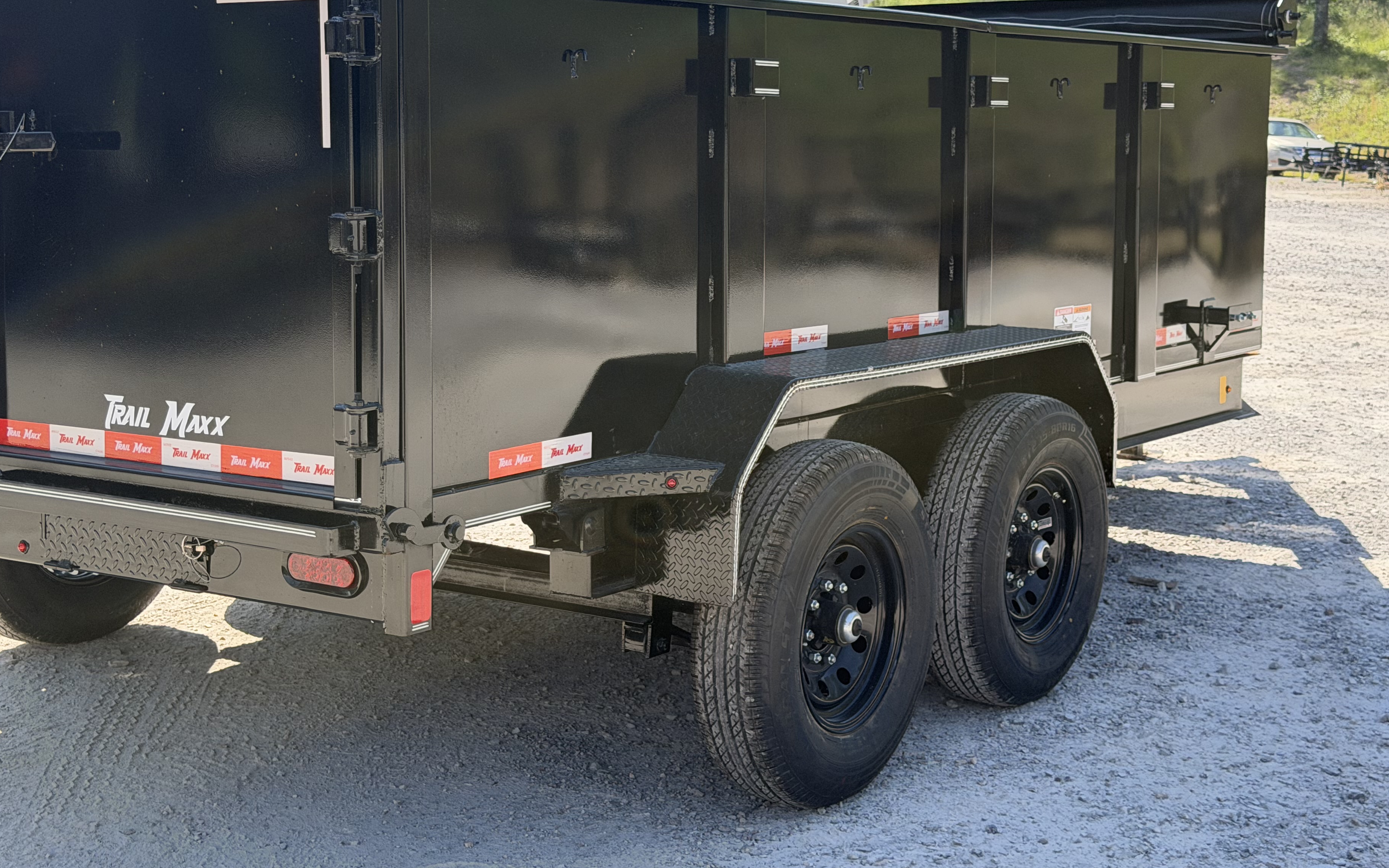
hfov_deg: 36.3
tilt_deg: -5.6
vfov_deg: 23.1
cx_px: 681
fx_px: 2120
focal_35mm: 56
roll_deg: +0.7
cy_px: 306
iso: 100
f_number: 1.78
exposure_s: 1/1838
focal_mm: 6.76
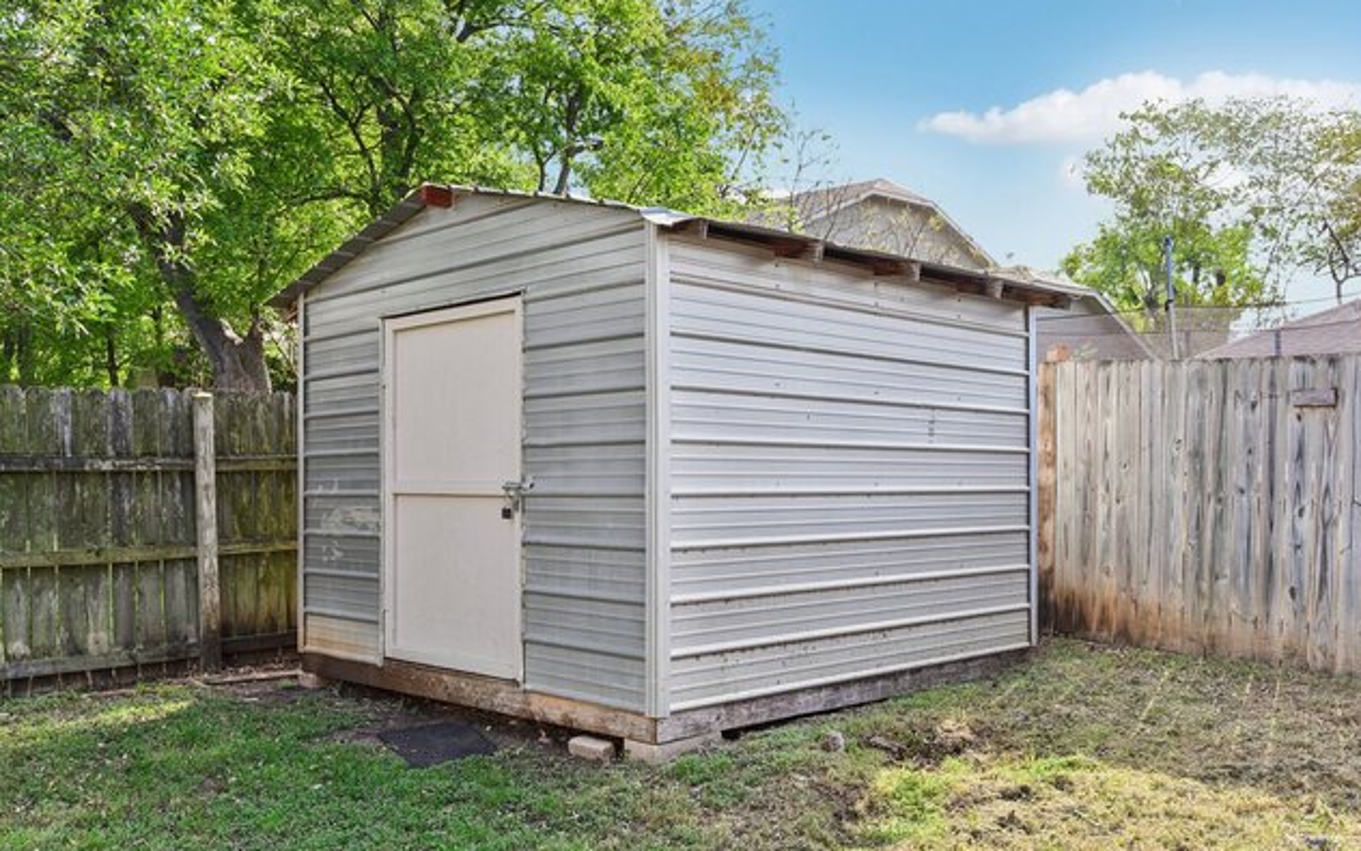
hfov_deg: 59.7
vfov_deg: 39.4
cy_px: 417
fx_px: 1187
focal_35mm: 32
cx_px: 685
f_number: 8
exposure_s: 1/200
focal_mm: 31
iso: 400
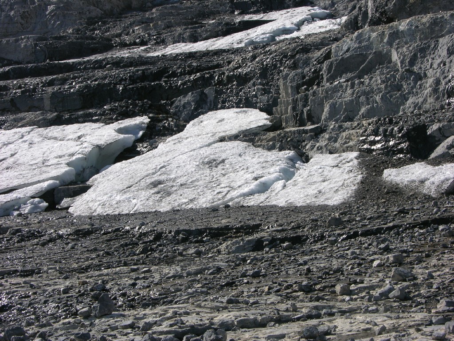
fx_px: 918
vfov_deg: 21.0
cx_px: 227
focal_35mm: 70
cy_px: 170
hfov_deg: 27.8
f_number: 5.9
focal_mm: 17.8
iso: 50
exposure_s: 1/340
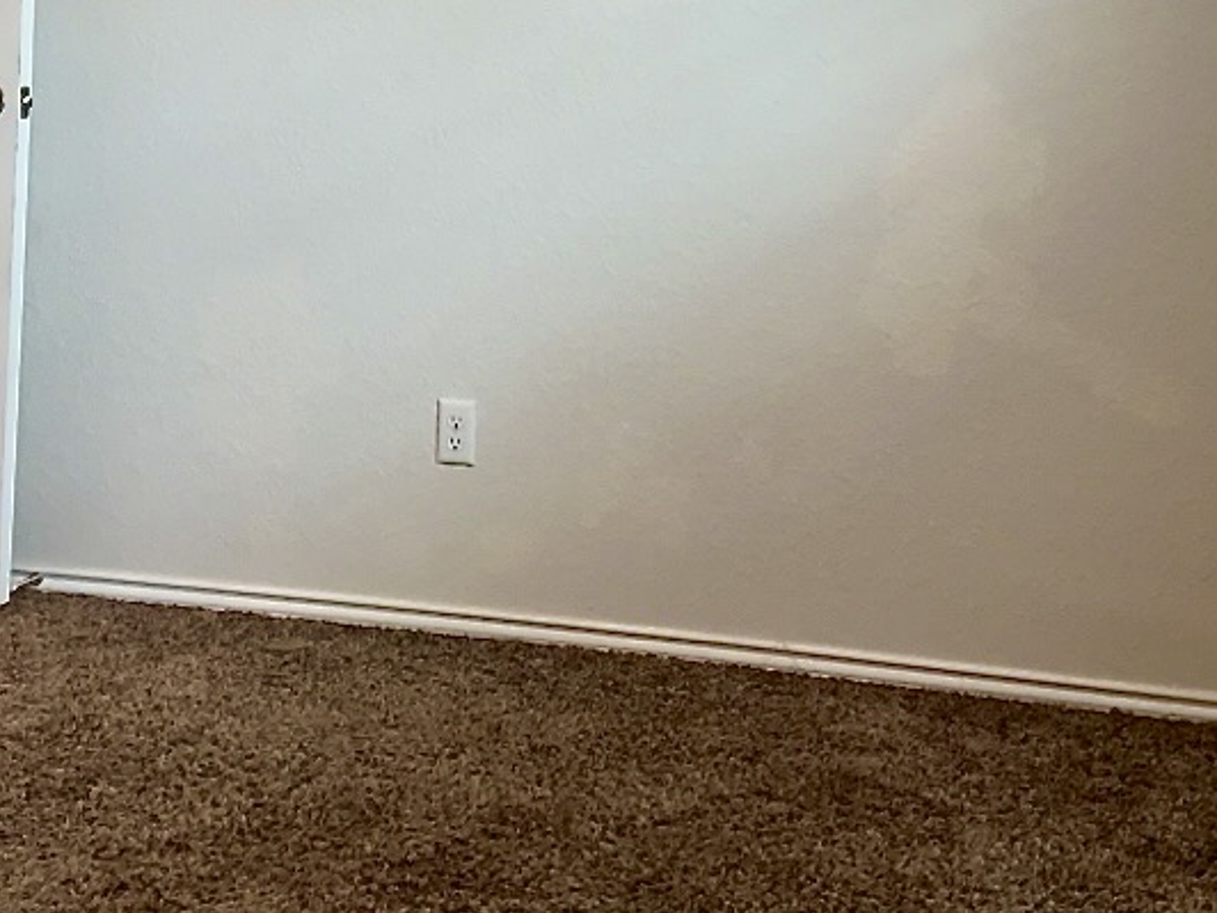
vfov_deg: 27.1
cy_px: 92
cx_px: 599
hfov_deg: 36.8
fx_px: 1828
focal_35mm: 52
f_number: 1.8
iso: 50
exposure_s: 1/60
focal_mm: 3
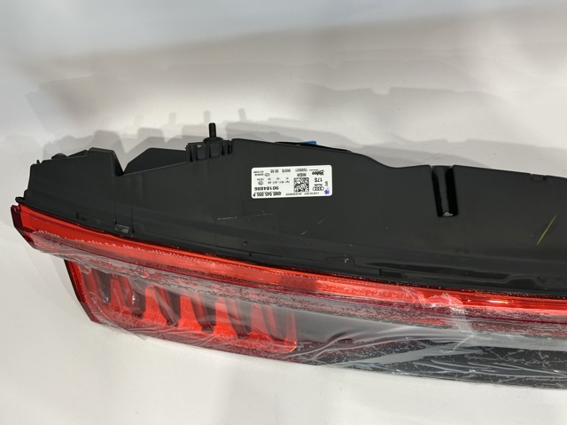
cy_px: 212
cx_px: 284
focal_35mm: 48
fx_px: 786
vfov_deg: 30.2
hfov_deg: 39.7
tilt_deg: -78.4
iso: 125
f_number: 1.78
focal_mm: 6.86
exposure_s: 1/50
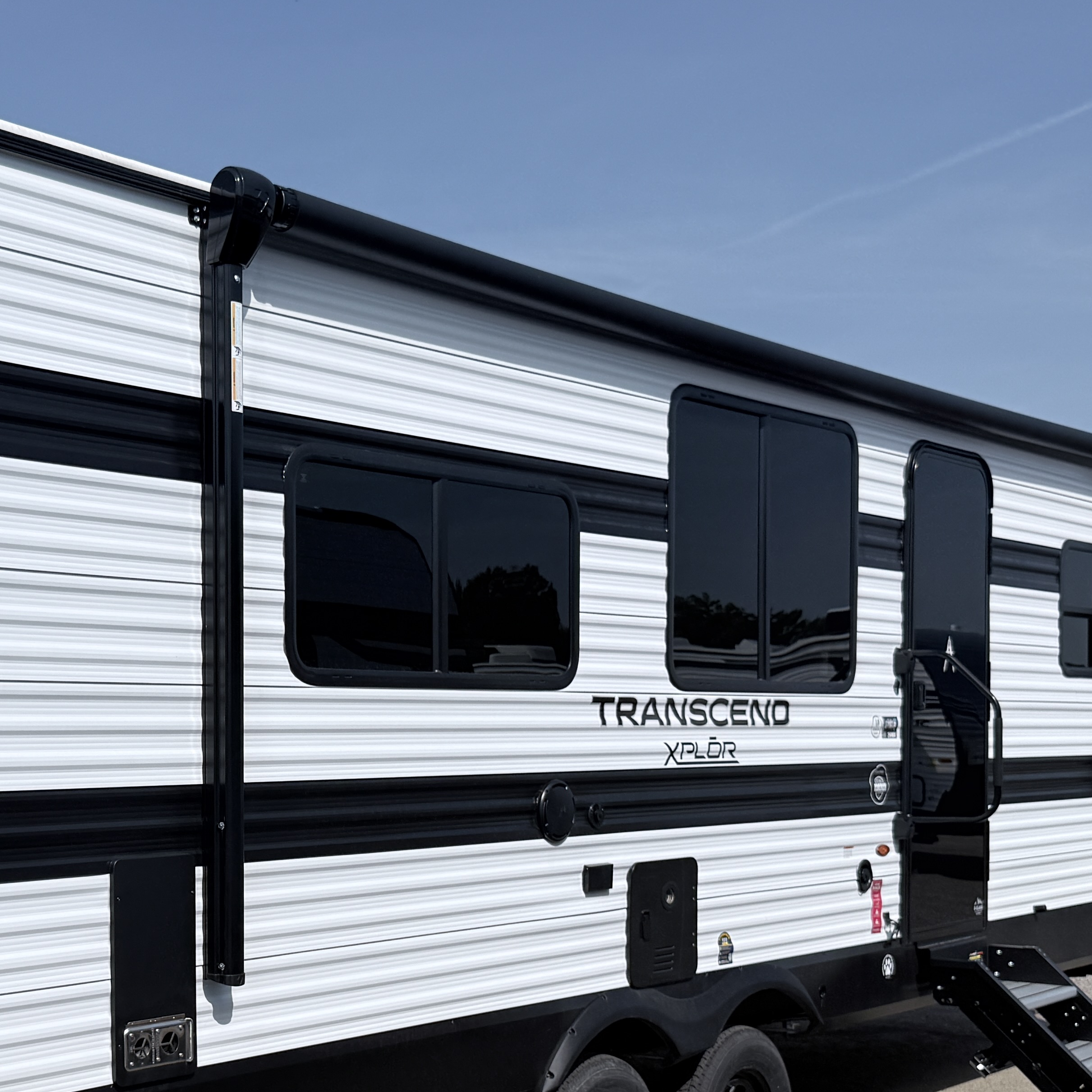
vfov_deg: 33.5
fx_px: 1785
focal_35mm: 50
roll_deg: +0.6
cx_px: 220
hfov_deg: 33.1
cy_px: 781
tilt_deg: -1.1
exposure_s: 1/10309
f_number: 1.78
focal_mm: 6.76
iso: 80
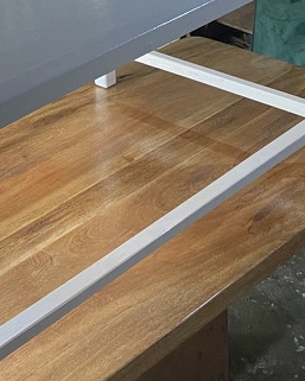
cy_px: -36
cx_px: 52
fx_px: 914
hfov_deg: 18.7
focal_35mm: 81
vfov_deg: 22.3
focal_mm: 4.25
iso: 320
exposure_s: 1/60
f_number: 1.8
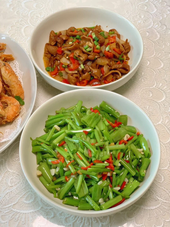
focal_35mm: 52
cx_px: 85
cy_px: 114
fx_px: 340
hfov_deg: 28.0
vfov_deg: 36.8
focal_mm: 6
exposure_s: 1/122
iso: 64
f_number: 2.4
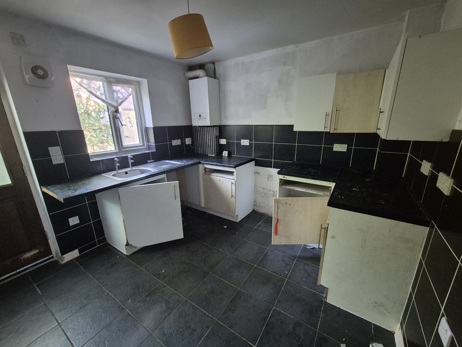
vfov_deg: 89.9
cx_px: 231
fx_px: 174
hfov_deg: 106.2
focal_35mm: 13
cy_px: 174
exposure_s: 1/25
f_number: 2.2
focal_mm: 2.2
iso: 1250
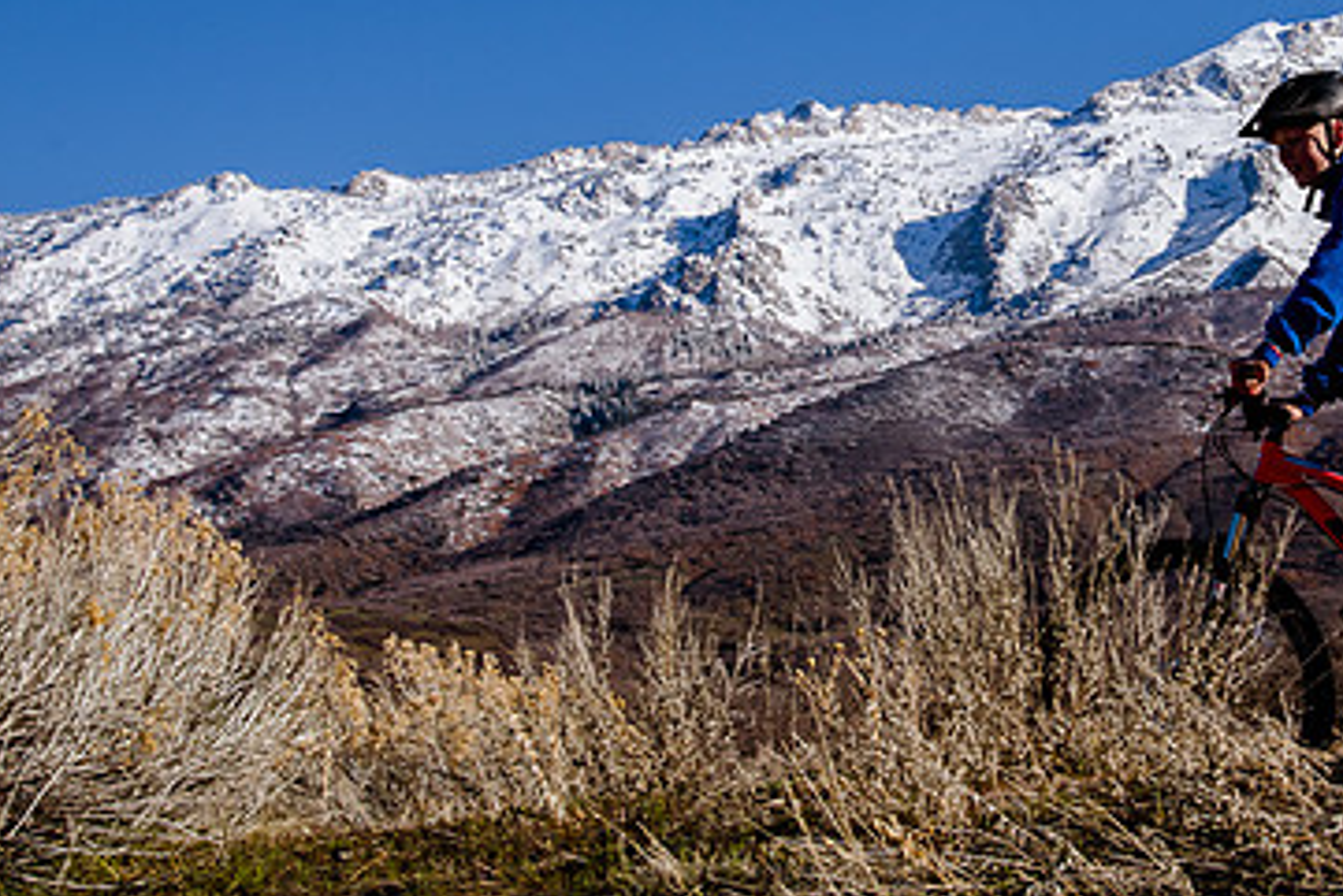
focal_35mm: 94
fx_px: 3508
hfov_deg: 21.5
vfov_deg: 14.5
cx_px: 1010
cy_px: 159
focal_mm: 46
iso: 250
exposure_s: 1/640
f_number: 10
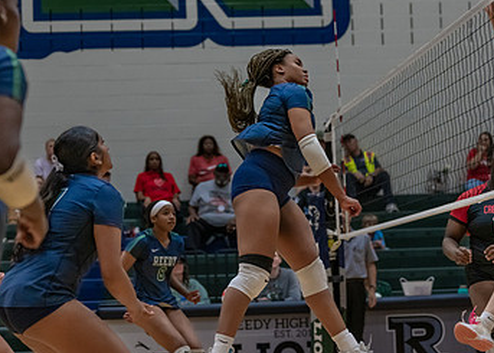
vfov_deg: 11.6
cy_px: 121
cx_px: 262
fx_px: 1740
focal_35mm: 124
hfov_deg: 16.2
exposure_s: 1/1000
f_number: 2.8
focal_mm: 70
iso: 2500
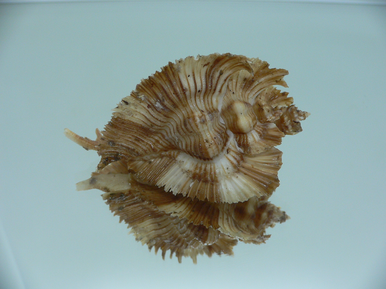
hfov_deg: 52.6
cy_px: 144
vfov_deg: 40.7
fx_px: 390
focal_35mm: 35
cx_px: 193
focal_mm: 4.6
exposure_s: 1/60
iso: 100
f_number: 2.8
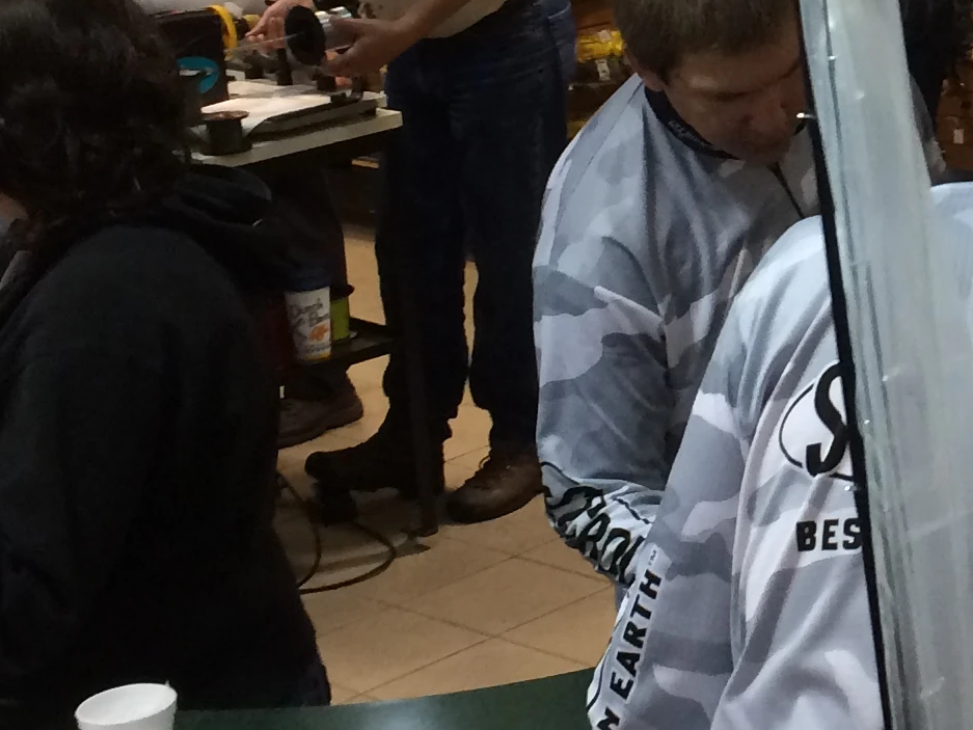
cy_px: 51
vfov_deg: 14.5
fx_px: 2839
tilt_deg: -12.3
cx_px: 1167
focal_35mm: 101
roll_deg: +2.4
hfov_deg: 18.4
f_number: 2.2
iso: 50
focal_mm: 4.15
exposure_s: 1/30
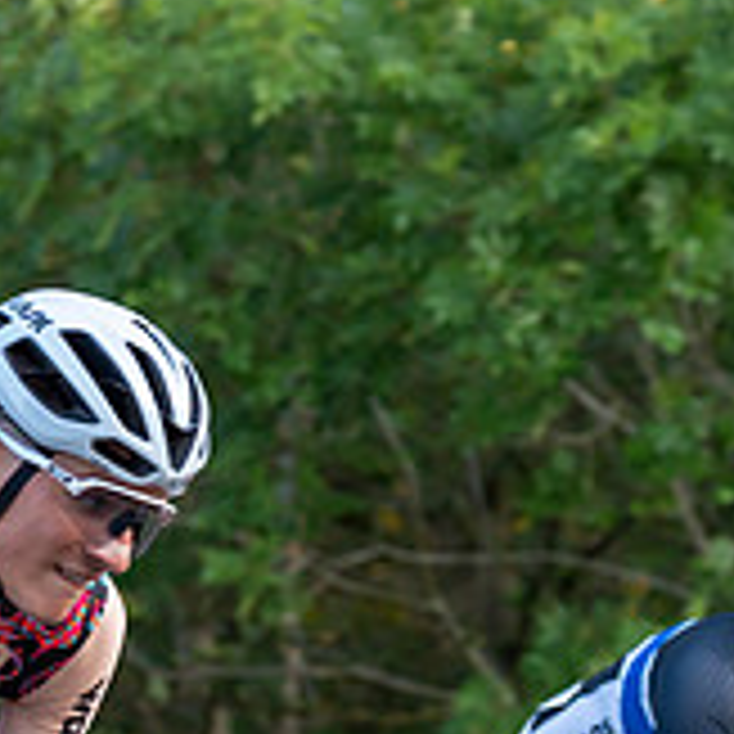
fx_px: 5086
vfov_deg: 8.2
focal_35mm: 212
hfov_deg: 8.1
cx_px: -225
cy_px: 547
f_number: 3.5
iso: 1000
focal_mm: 70
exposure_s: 1/800
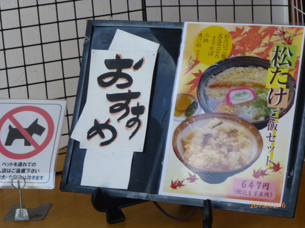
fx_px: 1207
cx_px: 152
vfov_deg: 10.8
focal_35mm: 137
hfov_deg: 14.4
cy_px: 114
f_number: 5.4
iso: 100
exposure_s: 1/80
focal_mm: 24.4
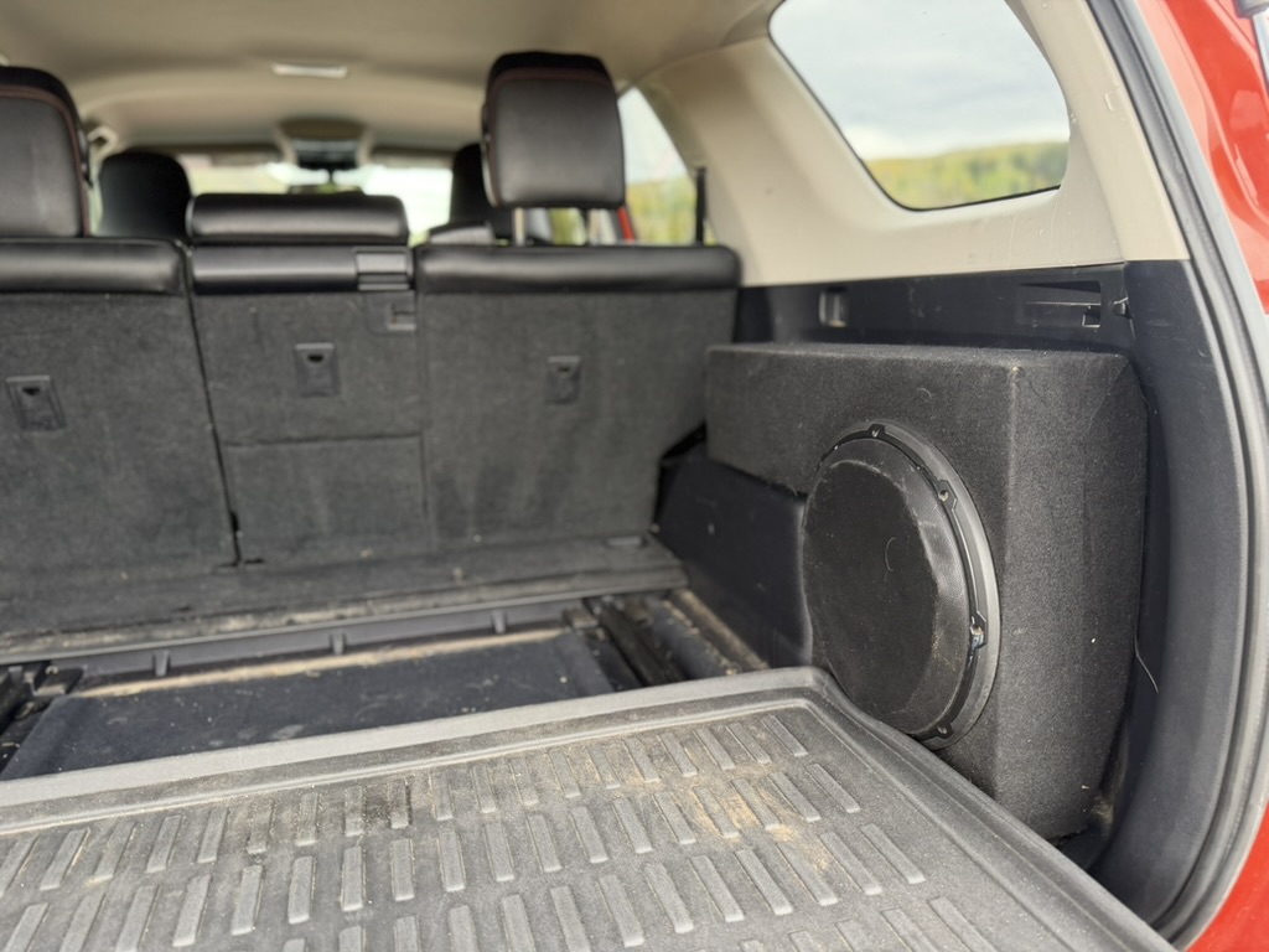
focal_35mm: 24
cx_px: 634
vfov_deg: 56.8
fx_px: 880
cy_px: 476
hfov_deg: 71.6
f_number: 1.78
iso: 200
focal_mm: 6.76
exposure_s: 1/65
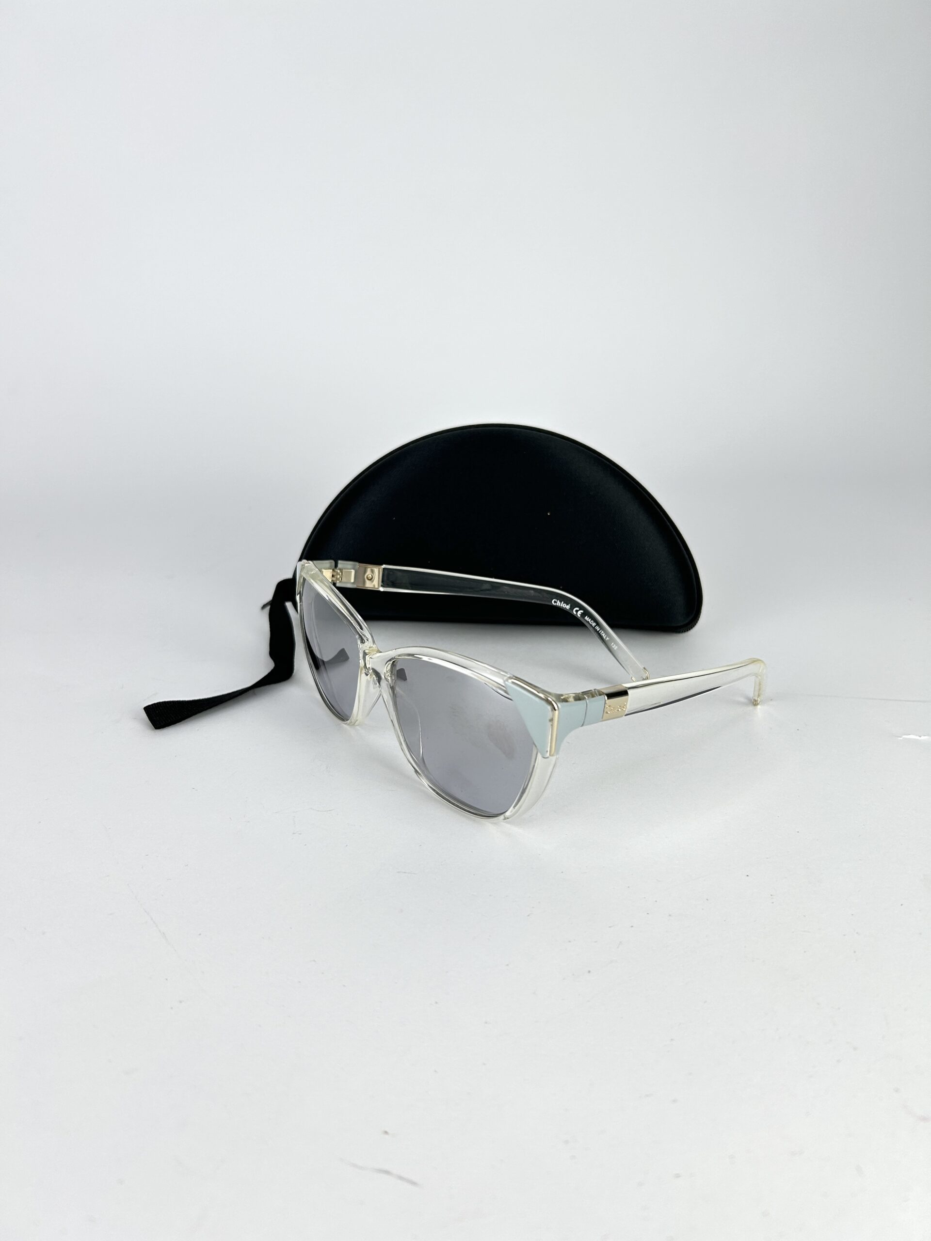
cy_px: 620
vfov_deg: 67.3
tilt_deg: -22.8
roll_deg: -2.4
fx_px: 932
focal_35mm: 26
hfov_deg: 53.1
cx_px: 466
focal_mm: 5.7
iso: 40
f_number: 1.5
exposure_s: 1/290
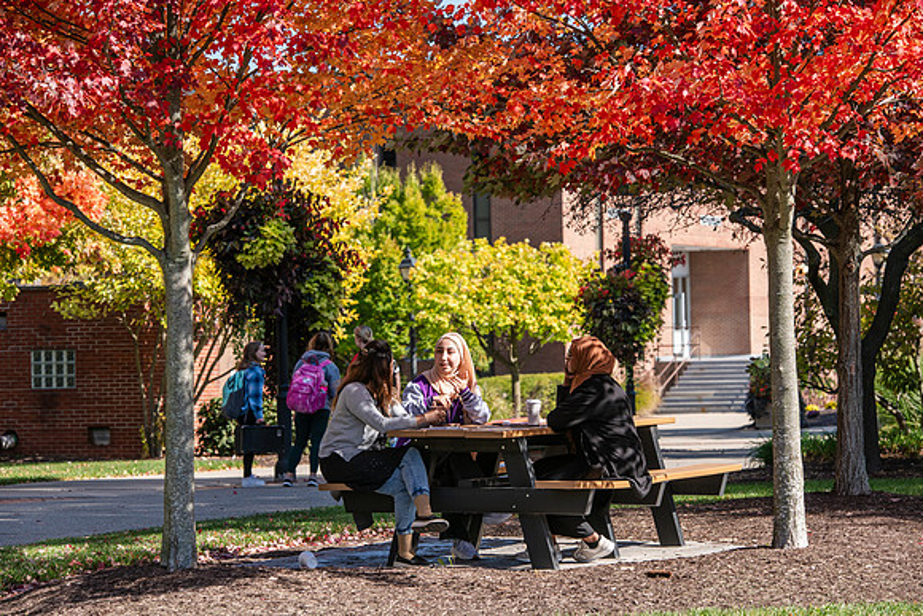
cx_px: 462
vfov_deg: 11.2
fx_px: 3129
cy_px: 308
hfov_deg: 16.8
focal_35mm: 122
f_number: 6.3
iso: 160
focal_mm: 122
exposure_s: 1/250
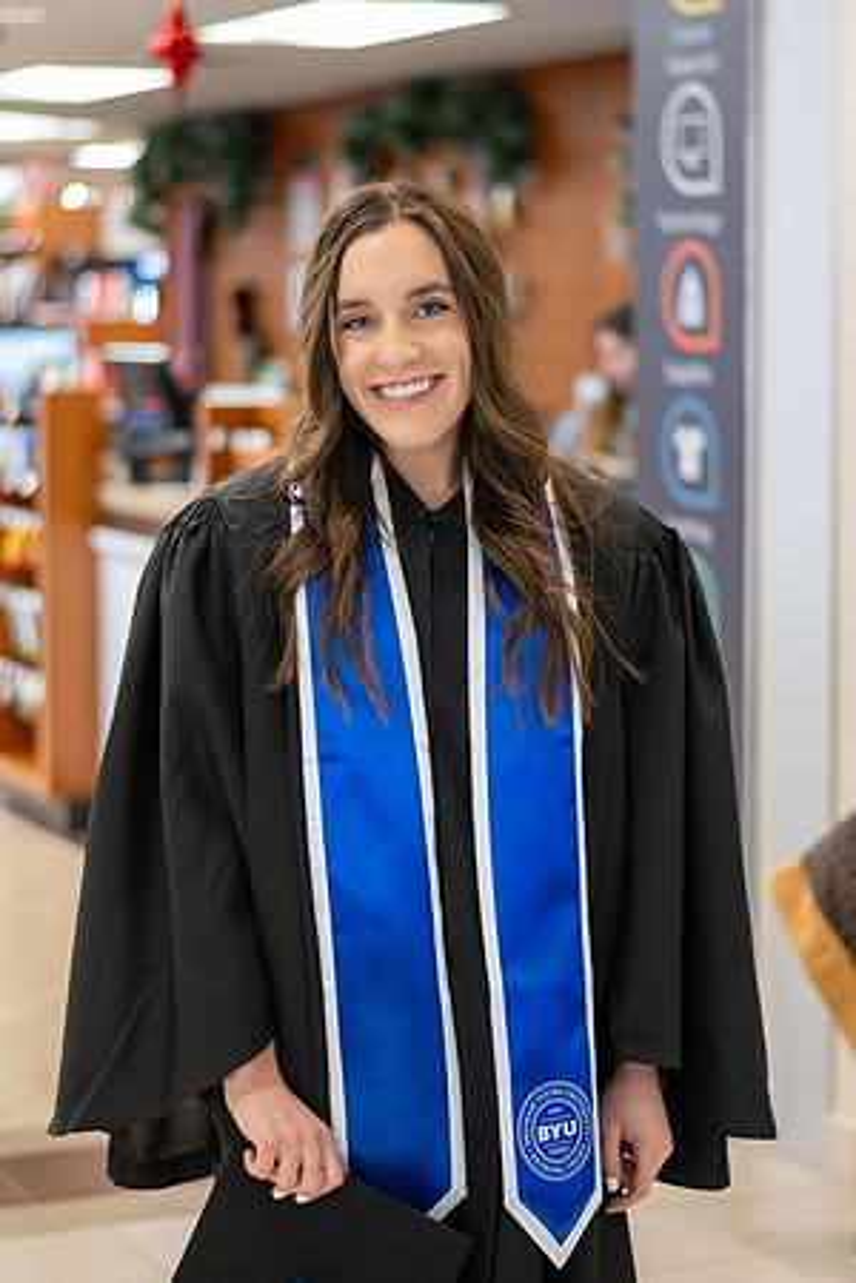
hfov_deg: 16.4
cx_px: 392
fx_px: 2963
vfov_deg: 24.4
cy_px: 572
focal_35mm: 83
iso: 500
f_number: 1.8
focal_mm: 50
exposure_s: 1/125
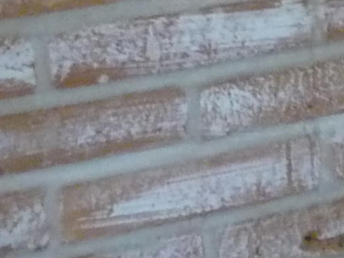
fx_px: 1957
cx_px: 921
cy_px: -272
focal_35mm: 197
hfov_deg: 8.8
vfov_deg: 7.2
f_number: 2.8
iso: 400
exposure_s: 1/20
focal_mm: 5.5
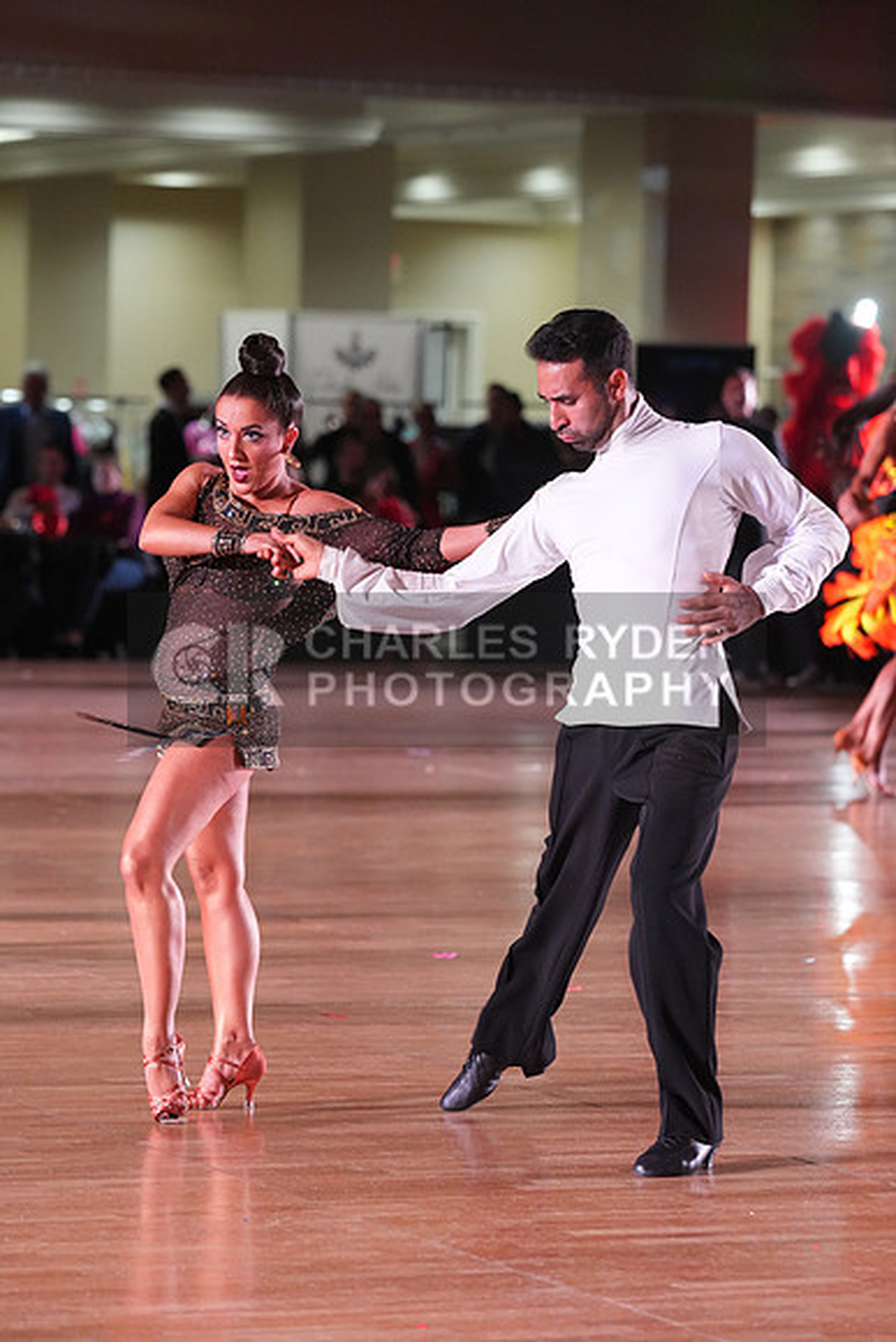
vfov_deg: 13.3
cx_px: 448
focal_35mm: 154
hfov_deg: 8.9
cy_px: 671
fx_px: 5745
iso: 4000
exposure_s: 1/200
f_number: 4.5
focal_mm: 154
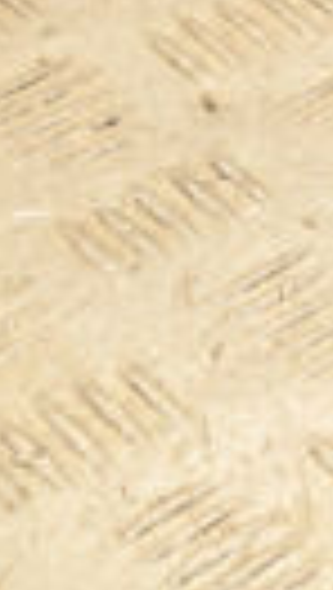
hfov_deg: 3.7
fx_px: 4804
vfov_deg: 6.9
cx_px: 1418
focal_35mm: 307
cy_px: -248
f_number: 7.1
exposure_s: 1/200
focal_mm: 40
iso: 800
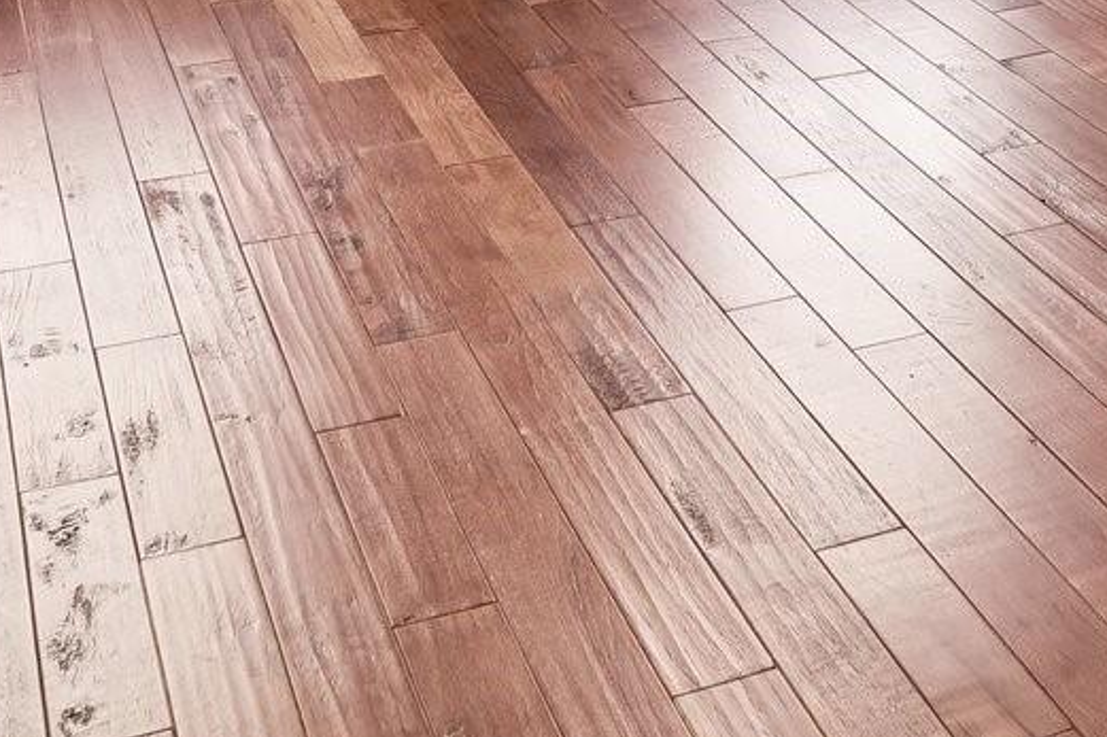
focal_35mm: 59
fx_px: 1814
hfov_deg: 33.8
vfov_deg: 17.5
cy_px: -670
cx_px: 684
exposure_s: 1/30
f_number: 8
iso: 400
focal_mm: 10
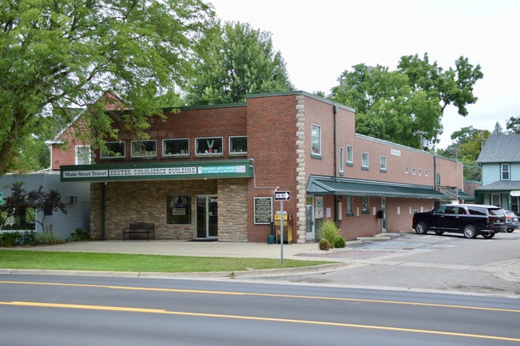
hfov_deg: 37.9
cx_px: 260
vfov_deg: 25.7
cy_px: 173
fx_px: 758
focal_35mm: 52
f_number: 5.6
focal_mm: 35
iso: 200
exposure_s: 1/125
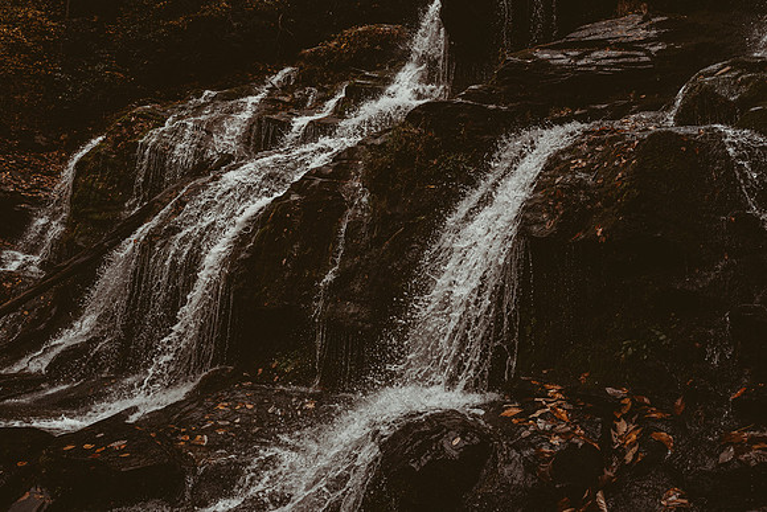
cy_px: 256
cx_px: 384
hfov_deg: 73.7
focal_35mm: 24
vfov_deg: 53.2
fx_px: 511
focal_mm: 24
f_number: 5
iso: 500
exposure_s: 1/640
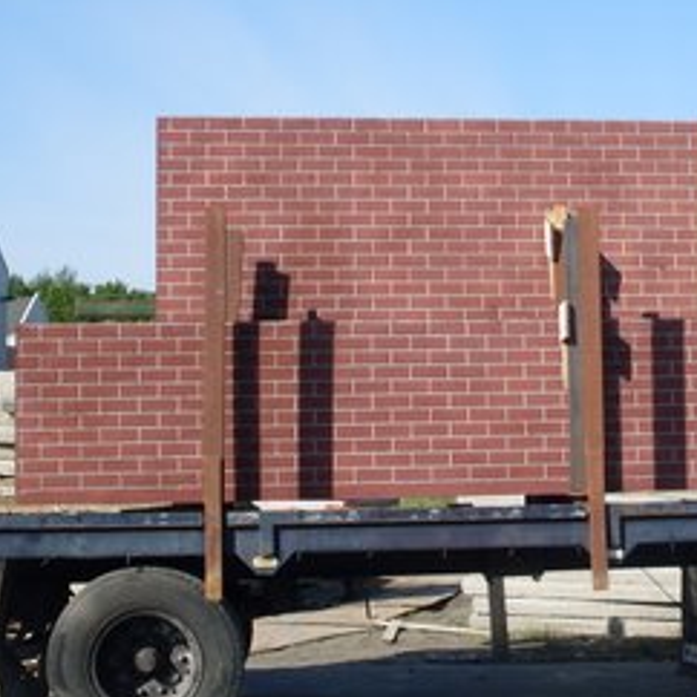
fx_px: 1959
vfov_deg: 20.2
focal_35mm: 86
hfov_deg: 19.9
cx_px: 593
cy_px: 351
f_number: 9.1
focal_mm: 8.1
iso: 80
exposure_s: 1/125
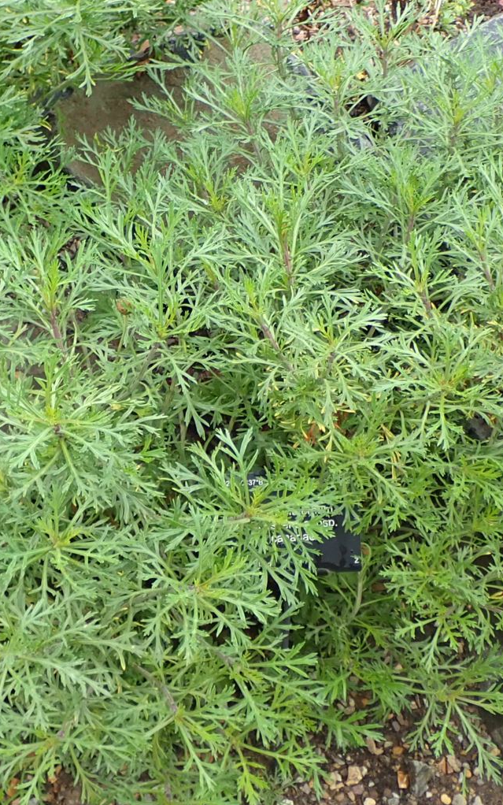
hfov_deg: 15.7
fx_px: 1820
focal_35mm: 83
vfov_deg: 24.9
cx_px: 155
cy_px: 313
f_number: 2.8
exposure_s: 1/80
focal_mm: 7.34
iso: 125
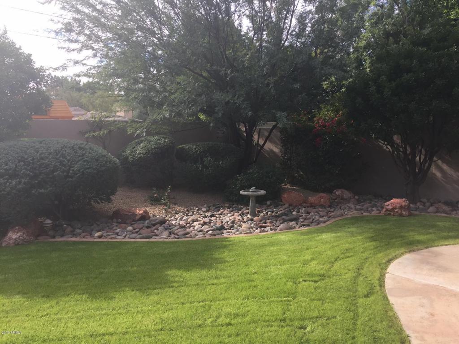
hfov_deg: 61.7
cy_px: 172
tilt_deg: -6.7
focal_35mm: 29
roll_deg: +0.7
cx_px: 230
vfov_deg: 48.2
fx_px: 385
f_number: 2.2
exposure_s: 1/706
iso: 32
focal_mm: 4.15
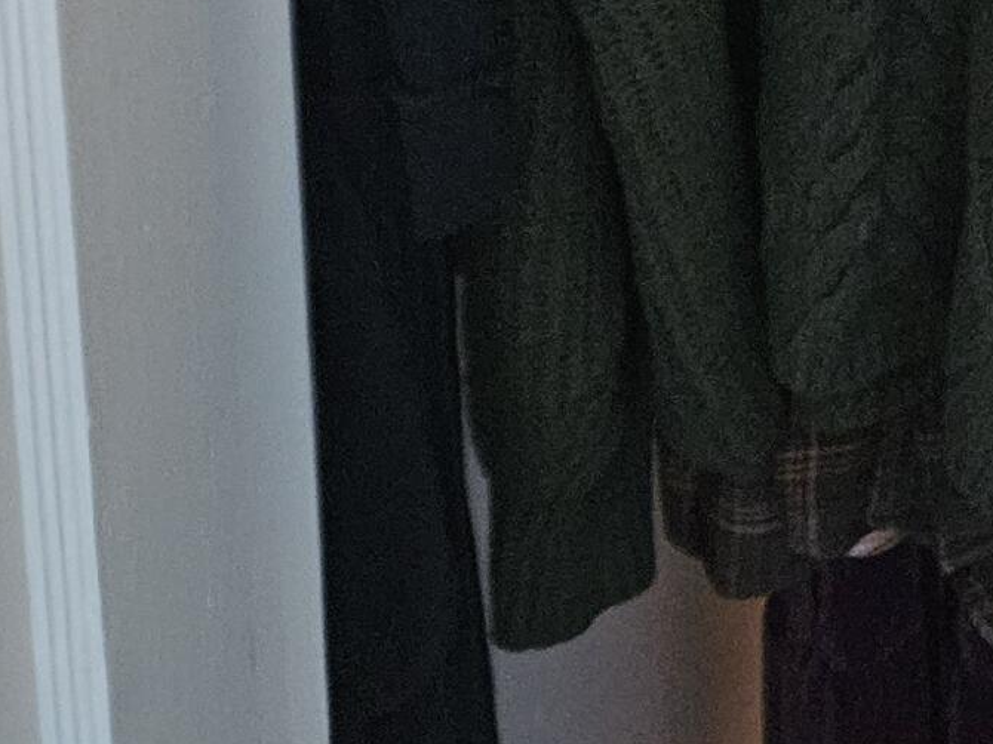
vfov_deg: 13.0
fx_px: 2954
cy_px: -609
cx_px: 1650
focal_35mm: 103
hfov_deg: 16.7
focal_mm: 5.4
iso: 800
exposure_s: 1/120
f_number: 1.8
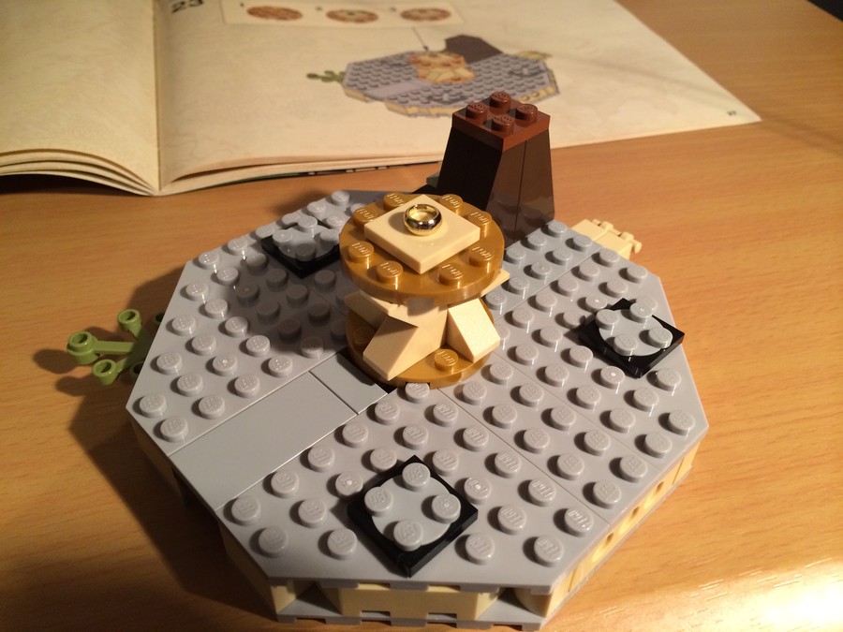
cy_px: 316
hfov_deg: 60.0
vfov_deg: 46.8
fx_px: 731
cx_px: 422
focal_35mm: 30
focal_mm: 4.12
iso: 200
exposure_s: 1/33
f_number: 2.2
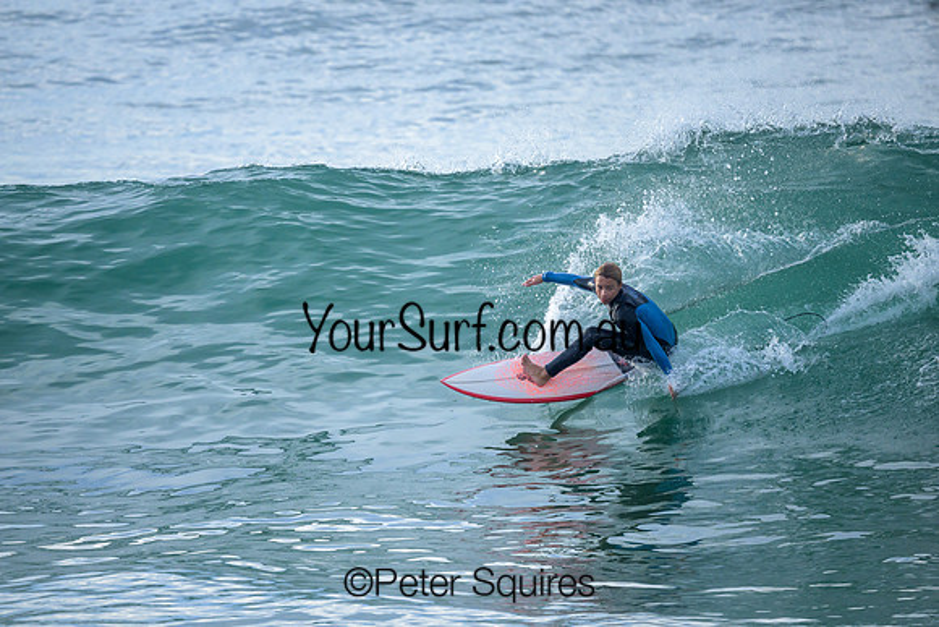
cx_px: 470
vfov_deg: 1.7
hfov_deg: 2.6
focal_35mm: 800
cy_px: 314
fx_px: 20871
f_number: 6.3
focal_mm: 800
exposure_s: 1/2500
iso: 1100
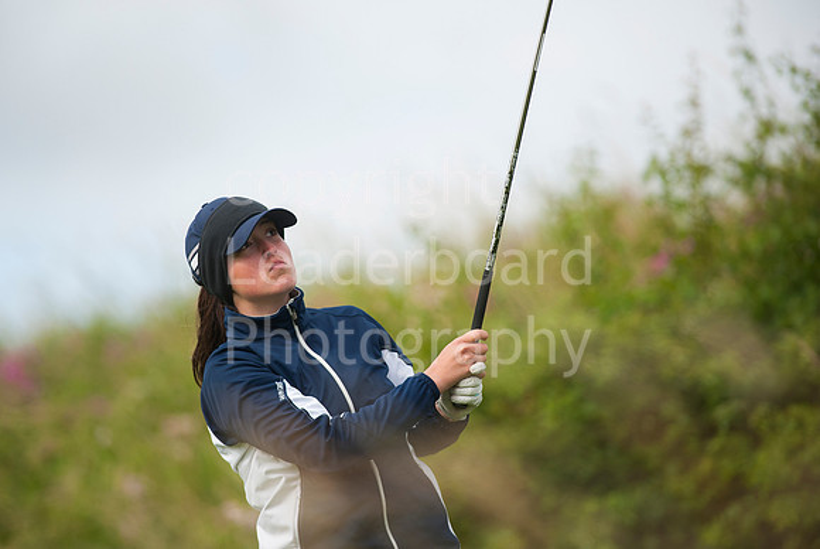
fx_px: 6840
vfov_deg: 4.6
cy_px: 274
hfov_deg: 6.9
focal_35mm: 300
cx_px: 410
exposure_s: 1/3200
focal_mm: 300
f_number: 4
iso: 640
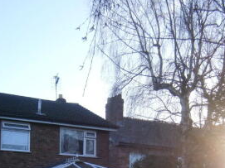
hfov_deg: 34.4
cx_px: 112
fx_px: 364
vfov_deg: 24.7
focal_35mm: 56
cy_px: 172
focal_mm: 4.7
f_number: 2.8
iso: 100
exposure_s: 1/250
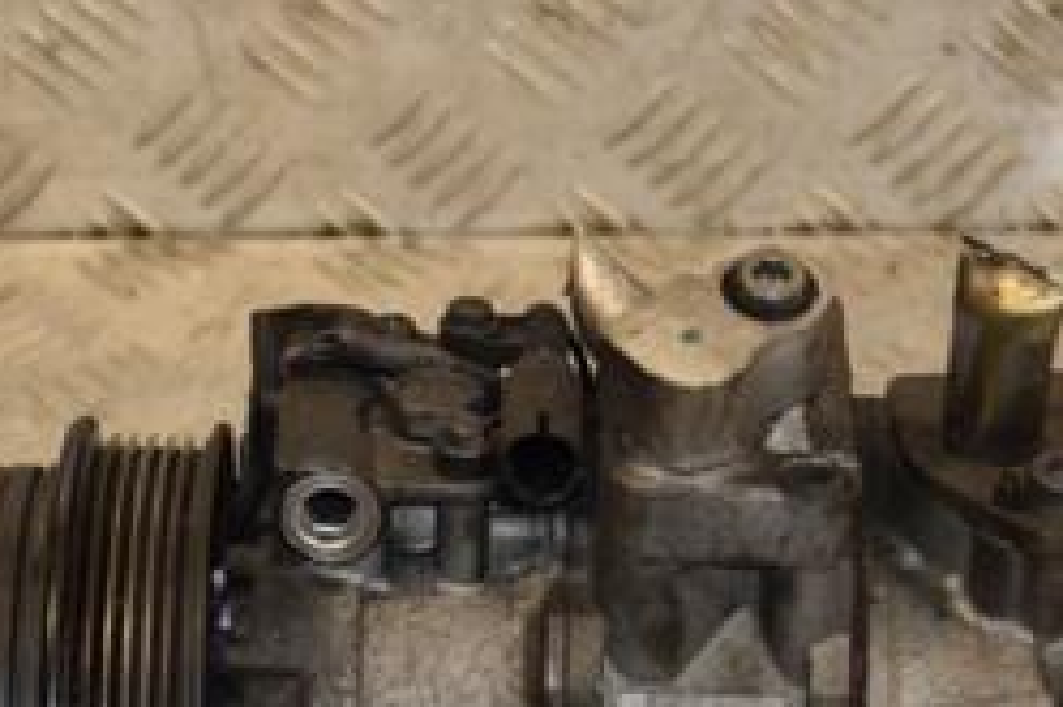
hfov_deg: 12.6
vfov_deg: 8.3
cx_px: 501
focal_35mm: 163
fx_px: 4816
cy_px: 776
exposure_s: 1/200
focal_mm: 45
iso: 800
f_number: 4.8
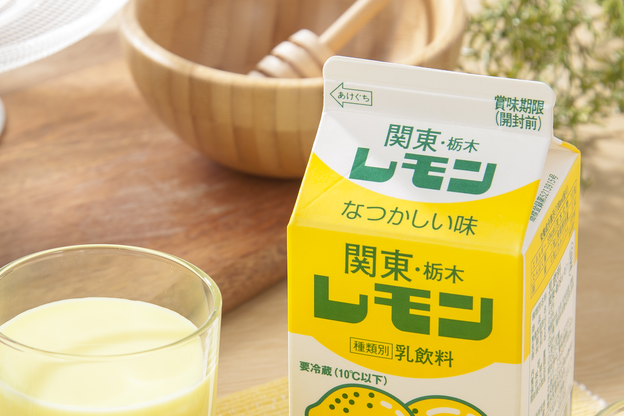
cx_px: 203
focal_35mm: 256
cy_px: 298
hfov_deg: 8.0
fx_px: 4437
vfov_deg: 5.4
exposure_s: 1/160
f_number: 8
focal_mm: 145
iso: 200
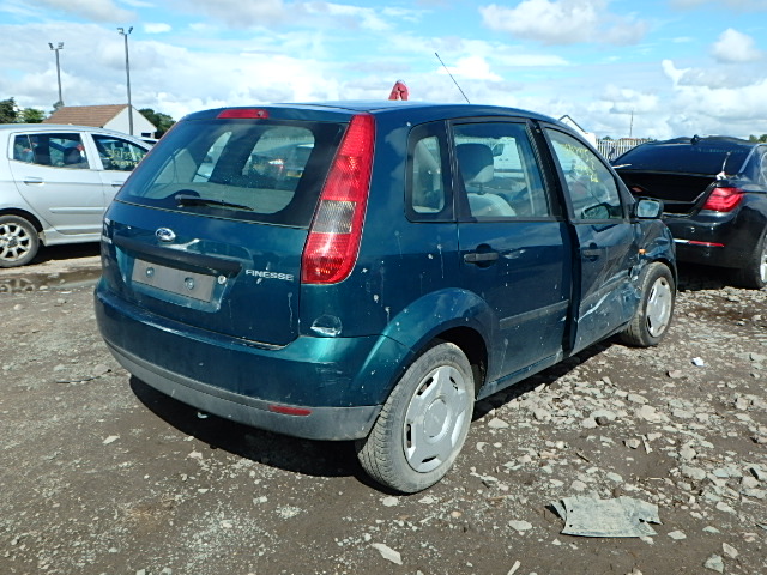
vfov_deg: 48.2
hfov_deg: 61.7
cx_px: 384
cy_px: 288
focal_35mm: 29
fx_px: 643
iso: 125
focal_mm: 5.2
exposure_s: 1/640
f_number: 4.6
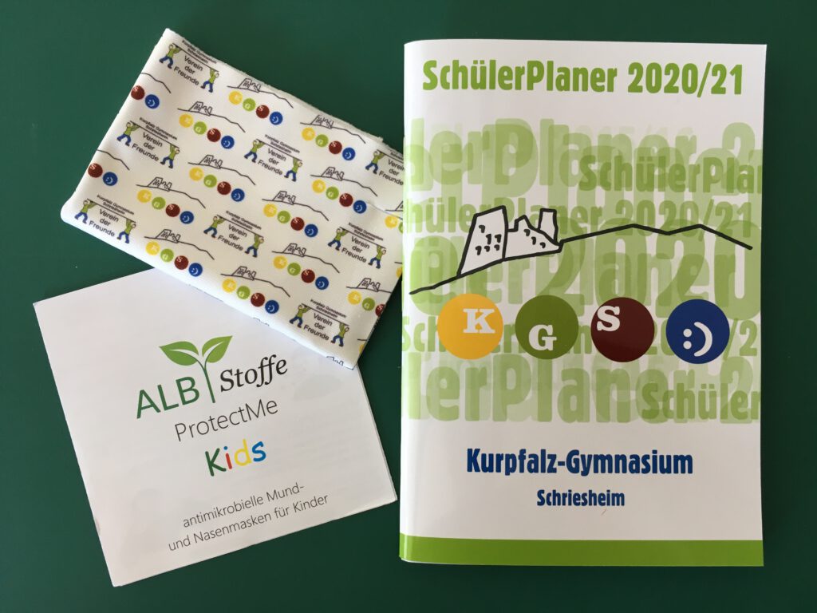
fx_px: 684
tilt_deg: -87.5
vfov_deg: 48.2
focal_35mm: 29
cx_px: 408
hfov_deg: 61.7
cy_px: 306
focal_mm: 4.15
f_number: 2.2
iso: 32
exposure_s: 1/33
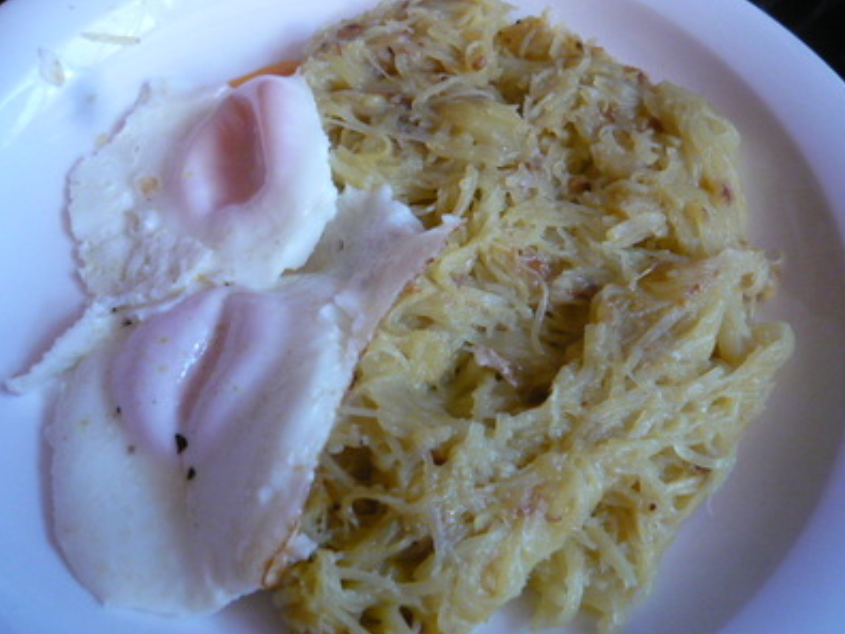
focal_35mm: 35
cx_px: 412
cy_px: 332
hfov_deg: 52.6
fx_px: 854
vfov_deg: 40.7
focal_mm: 5.5
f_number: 2.8
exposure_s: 1/20
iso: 400
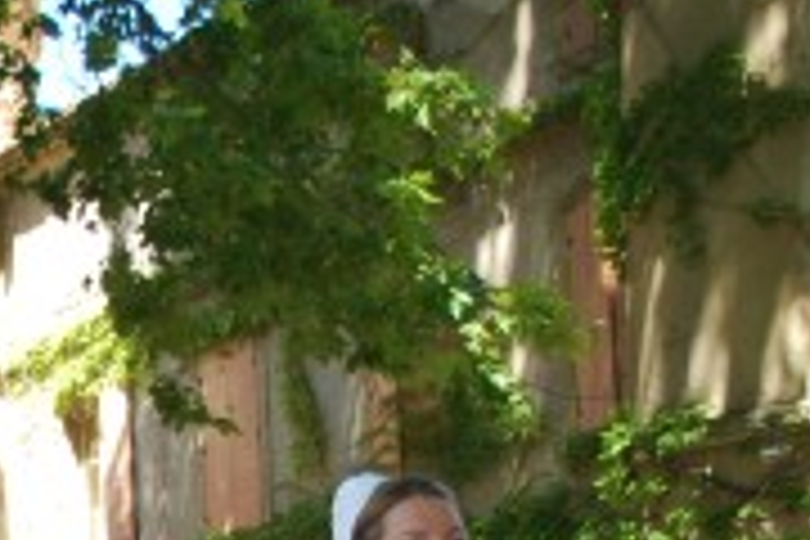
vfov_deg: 10.3
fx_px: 2880
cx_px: -297
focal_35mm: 128
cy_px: 835
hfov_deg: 15.1
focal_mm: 24
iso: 125
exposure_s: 1/125
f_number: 4.2
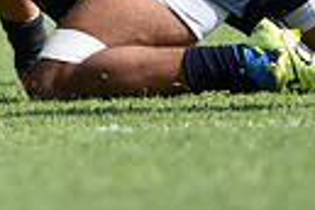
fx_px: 16580
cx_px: -313
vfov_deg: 0.7
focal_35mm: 1895
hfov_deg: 1.1
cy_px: -260
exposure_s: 1/1250
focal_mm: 420
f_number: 4
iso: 200
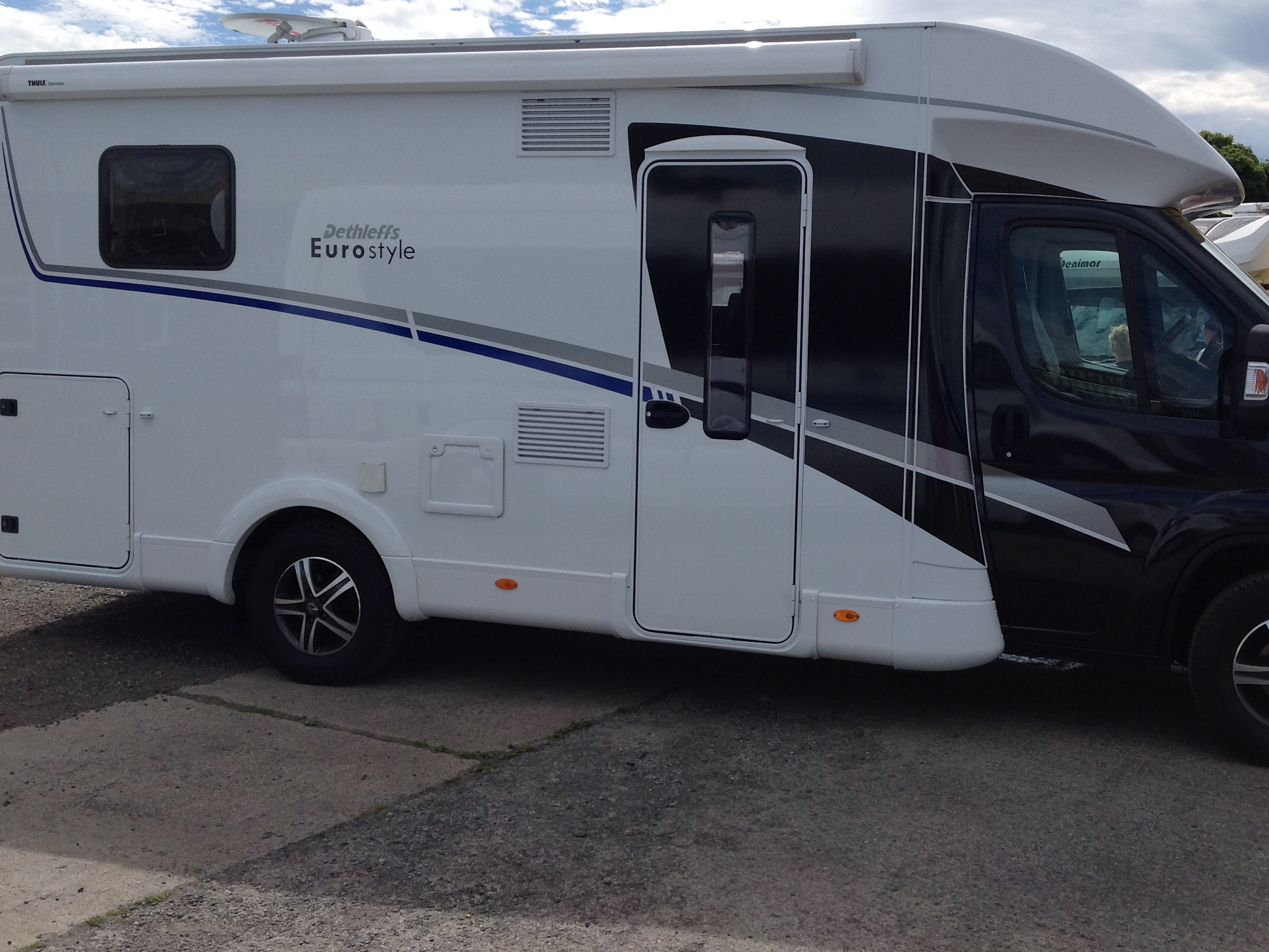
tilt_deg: -0.3
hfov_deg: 44.7
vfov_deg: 34.3
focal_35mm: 42
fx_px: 1540
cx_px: 718
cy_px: 427
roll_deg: -0.3
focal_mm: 4.28
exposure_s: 1/2519
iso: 50
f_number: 2.4
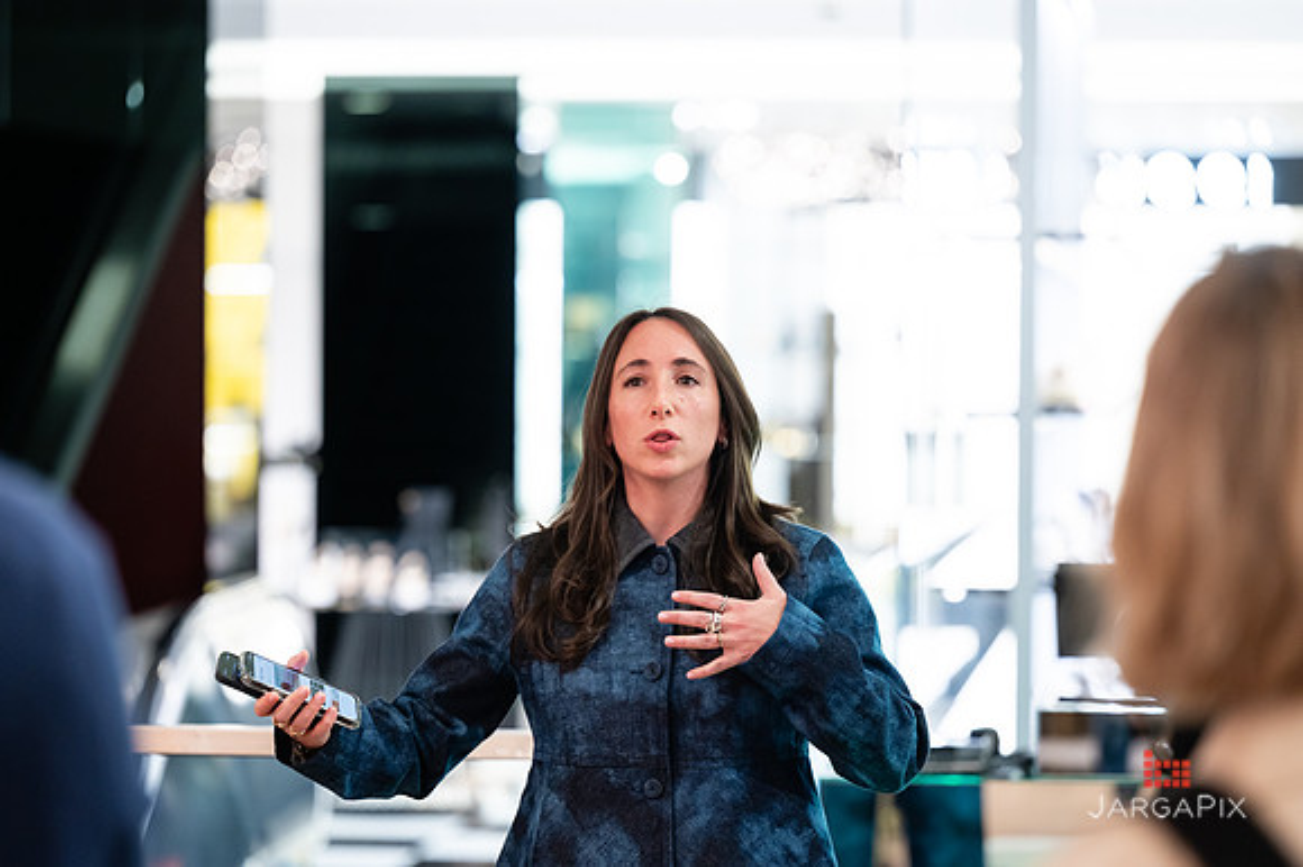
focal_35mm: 138
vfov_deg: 10.0
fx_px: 4979
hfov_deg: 14.9
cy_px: 434
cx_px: 652
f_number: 3.2
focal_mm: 135
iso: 1250
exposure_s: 1/160
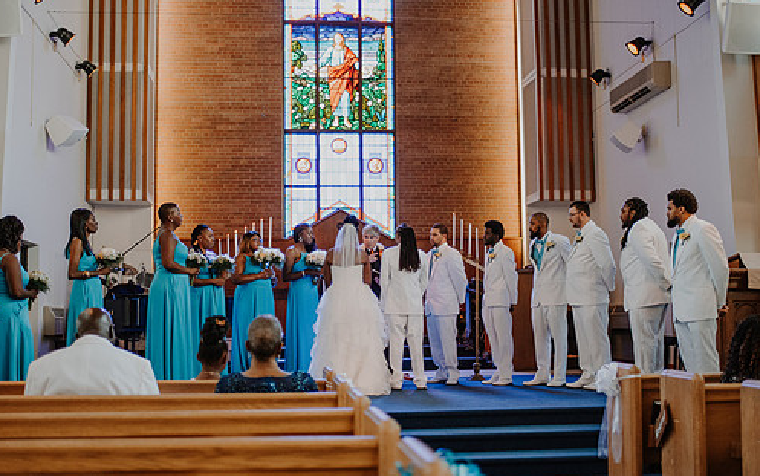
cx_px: 368
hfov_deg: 41.8
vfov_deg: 26.9
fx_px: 995
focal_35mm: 48
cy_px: 246
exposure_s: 1/1250
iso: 1800
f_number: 1.8
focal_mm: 35
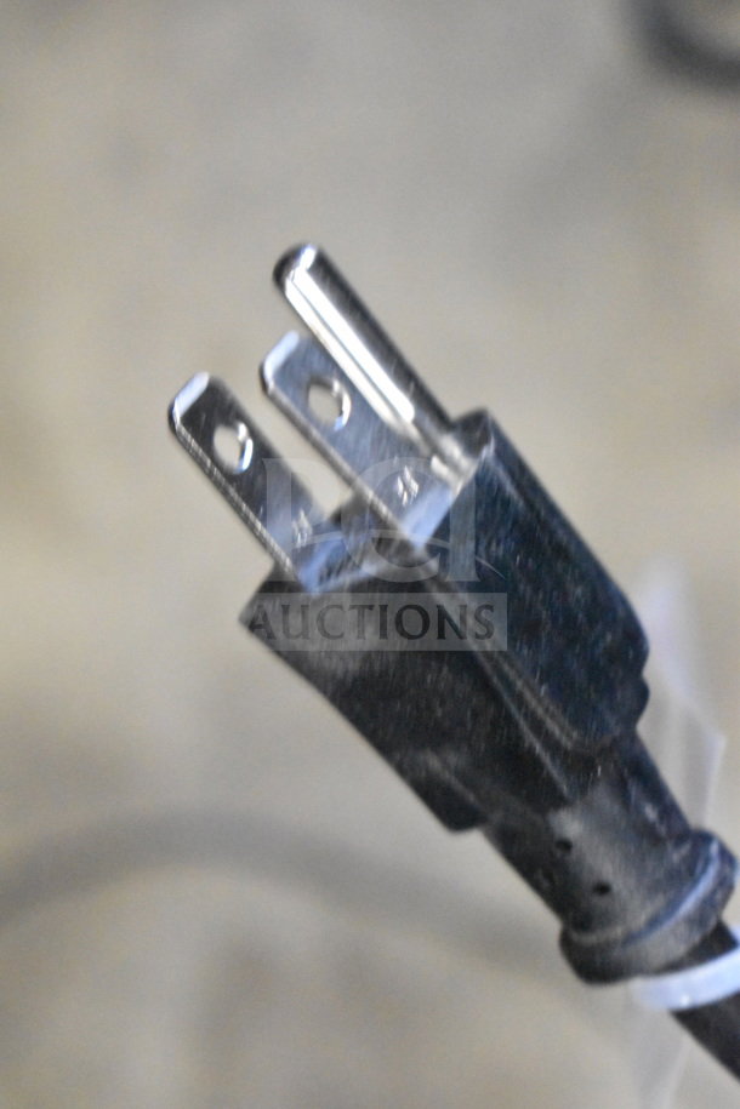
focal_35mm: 82
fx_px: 2544
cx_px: 370
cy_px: 554
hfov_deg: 16.6
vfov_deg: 24.6
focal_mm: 55
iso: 18000
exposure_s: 1/100
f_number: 5.6
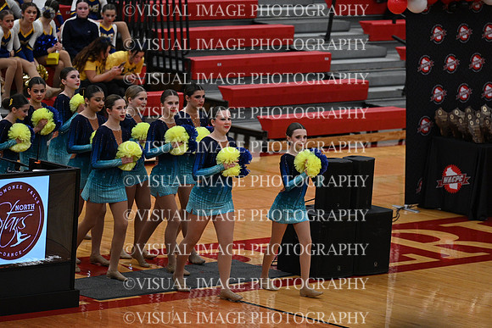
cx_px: 246
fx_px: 2734
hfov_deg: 10.3
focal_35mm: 200
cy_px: 164
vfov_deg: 6.9
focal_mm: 200
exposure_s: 1/400
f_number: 4
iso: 4000
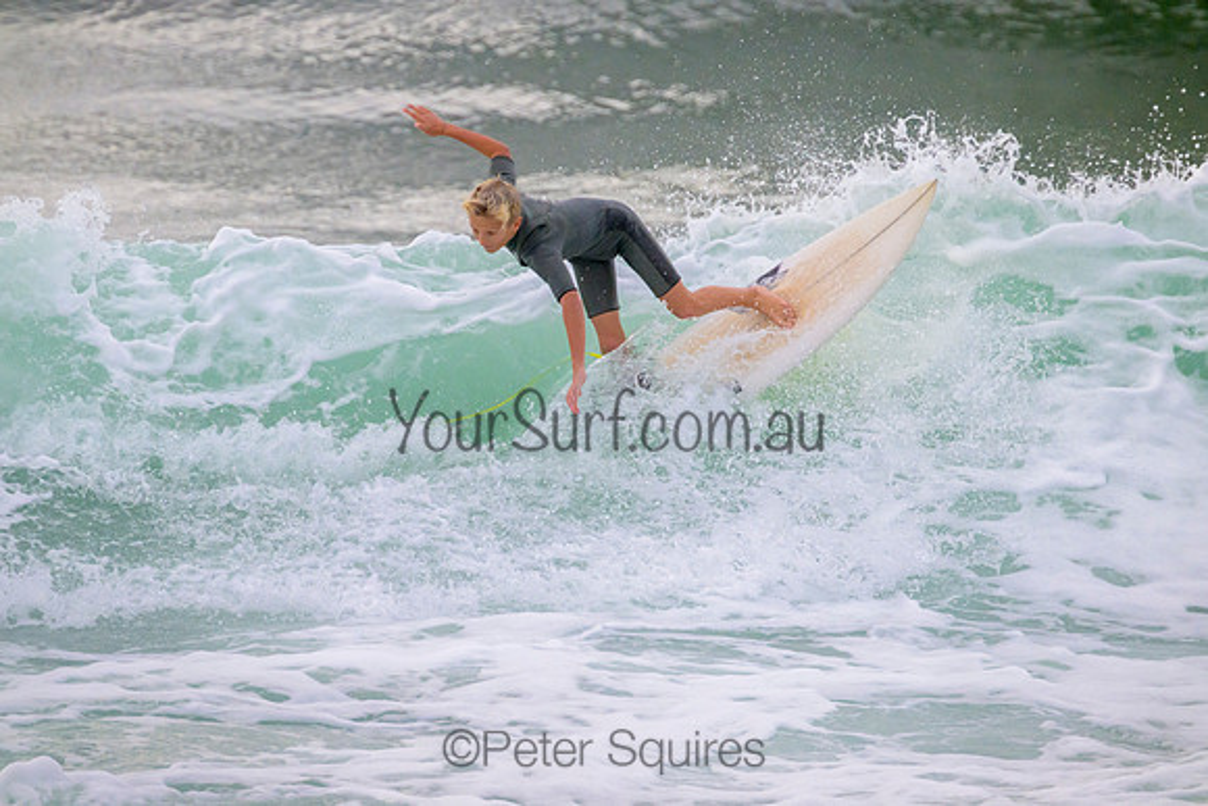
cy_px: 403
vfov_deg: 1.7
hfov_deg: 2.6
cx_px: 604
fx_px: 26849
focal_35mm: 800
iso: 2000
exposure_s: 1/2000
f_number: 11
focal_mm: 800
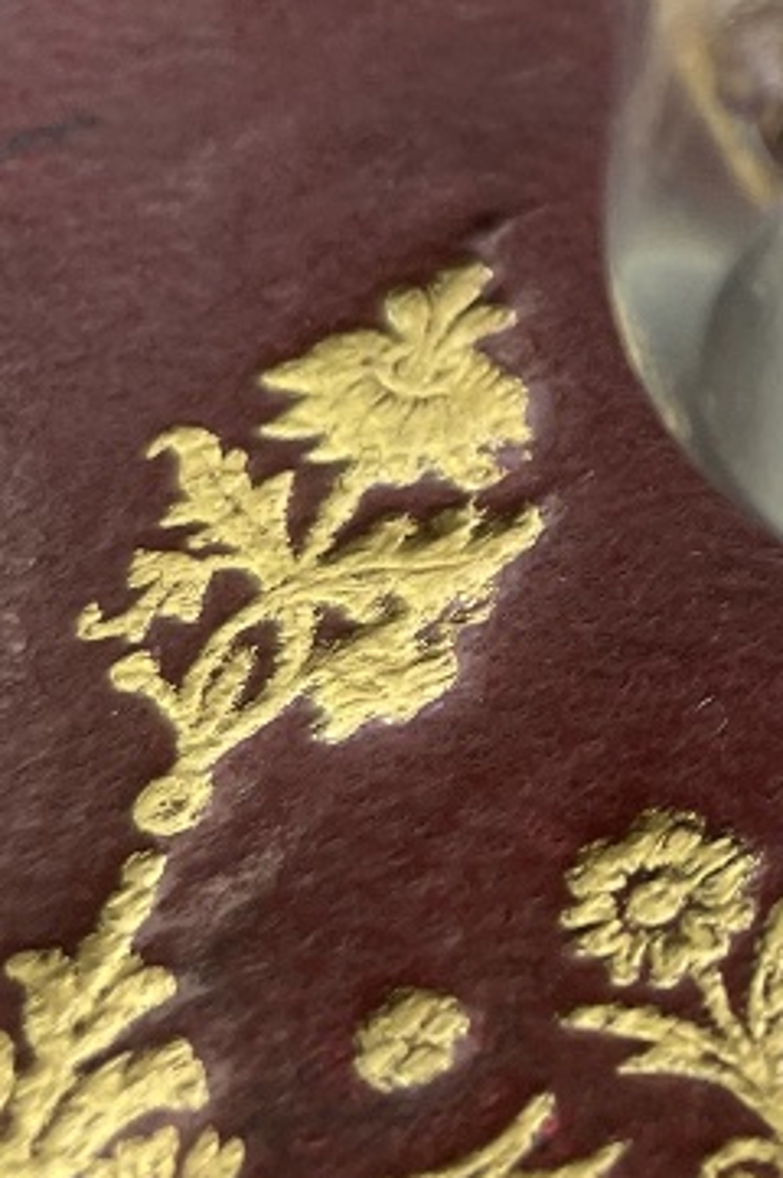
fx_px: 2942
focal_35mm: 90
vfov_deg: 22.3
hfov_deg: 13.7
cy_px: 202
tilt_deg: -51.2
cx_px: 1364
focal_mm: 4.2
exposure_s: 1/121
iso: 100
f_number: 1.6
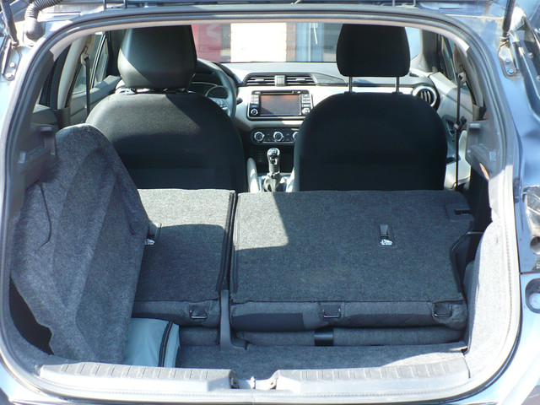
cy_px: 202
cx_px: 270
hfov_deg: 31.2
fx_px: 967
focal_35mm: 62
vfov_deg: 23.7
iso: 100
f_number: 2.9
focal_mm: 7
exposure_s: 1/80
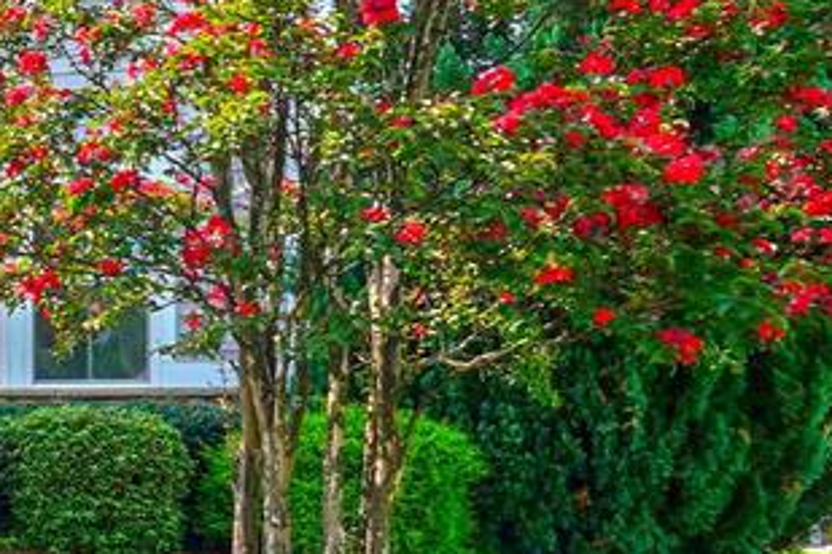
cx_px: -662
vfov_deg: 19.2
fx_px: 1618
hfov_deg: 20.5
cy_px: 449
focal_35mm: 70
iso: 100
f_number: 5.6
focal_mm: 10
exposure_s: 1/125
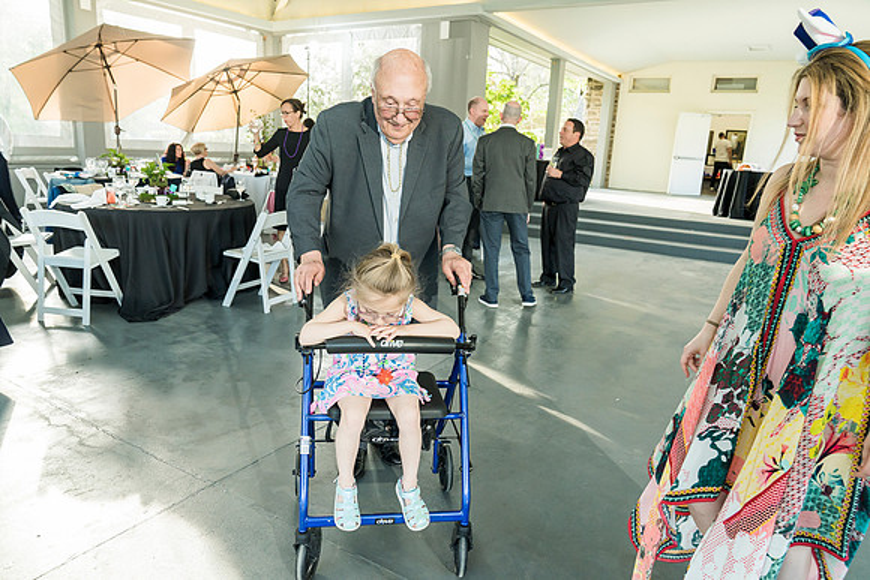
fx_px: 580
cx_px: 435
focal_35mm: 24
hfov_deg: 73.7
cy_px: 290
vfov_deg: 53.2
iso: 1250
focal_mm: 24
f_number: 4.5
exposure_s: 1/200
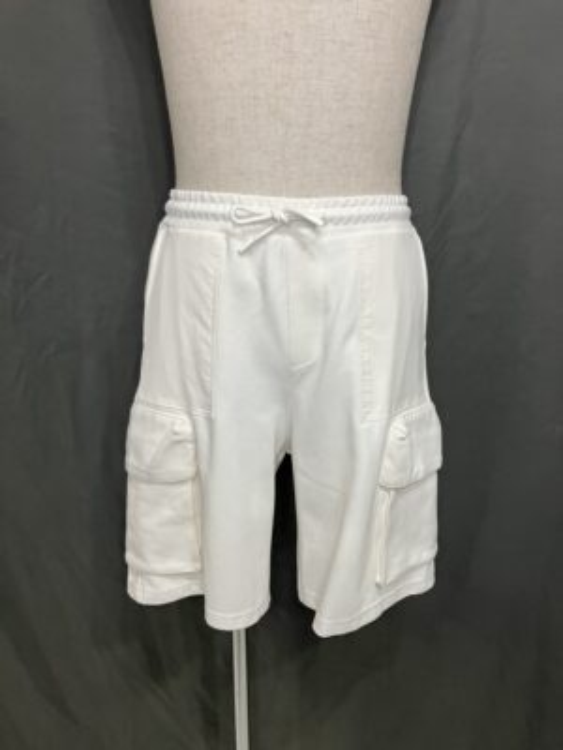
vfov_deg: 63.4
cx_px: 282
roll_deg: -0.9
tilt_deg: -18.6
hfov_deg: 49.7
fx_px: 607
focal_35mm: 28
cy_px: 375
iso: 80
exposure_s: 1/50
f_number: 1.8
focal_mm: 3.99
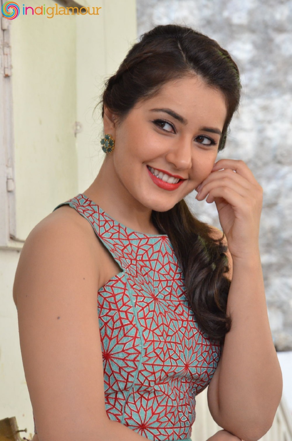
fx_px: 1926
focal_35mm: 158
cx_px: 146
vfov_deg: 13.1
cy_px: 220
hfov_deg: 8.7
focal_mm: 105
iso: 2000
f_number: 8
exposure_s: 1/125
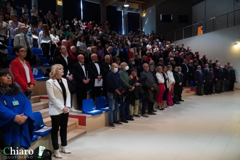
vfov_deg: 48.0
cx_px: 120
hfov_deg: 67.4
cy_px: 80
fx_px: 180
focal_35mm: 27
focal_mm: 18
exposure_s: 1/160
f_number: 4.5
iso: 3200
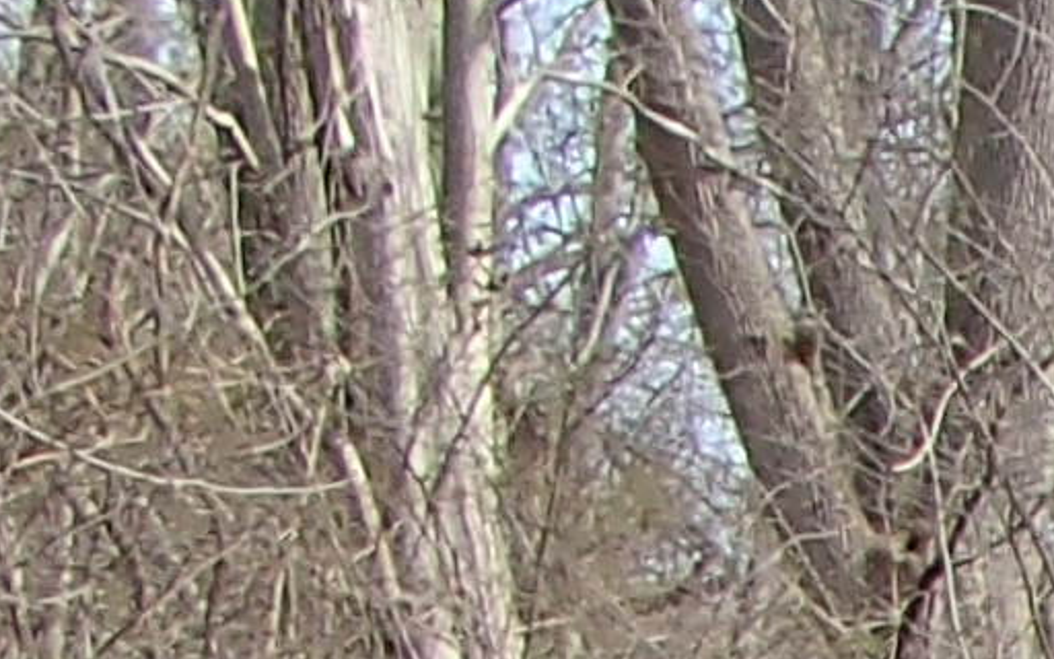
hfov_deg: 7.7
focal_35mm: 230
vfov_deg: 5.3
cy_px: 2146
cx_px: 3370
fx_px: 6607
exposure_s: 1/160
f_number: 3.9
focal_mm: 5
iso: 100
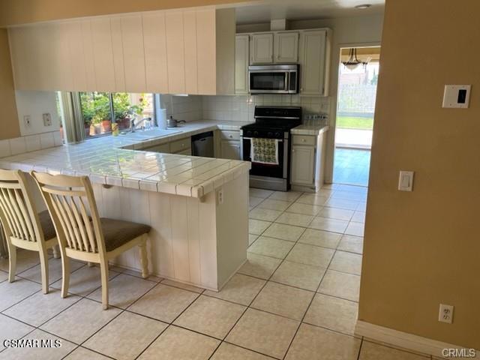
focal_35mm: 26
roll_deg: -0.1
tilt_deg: -15.2
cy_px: 180
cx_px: 240
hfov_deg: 67.3
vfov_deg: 53.1
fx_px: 361
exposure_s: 1/122
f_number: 1.6
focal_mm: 5.1
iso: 100
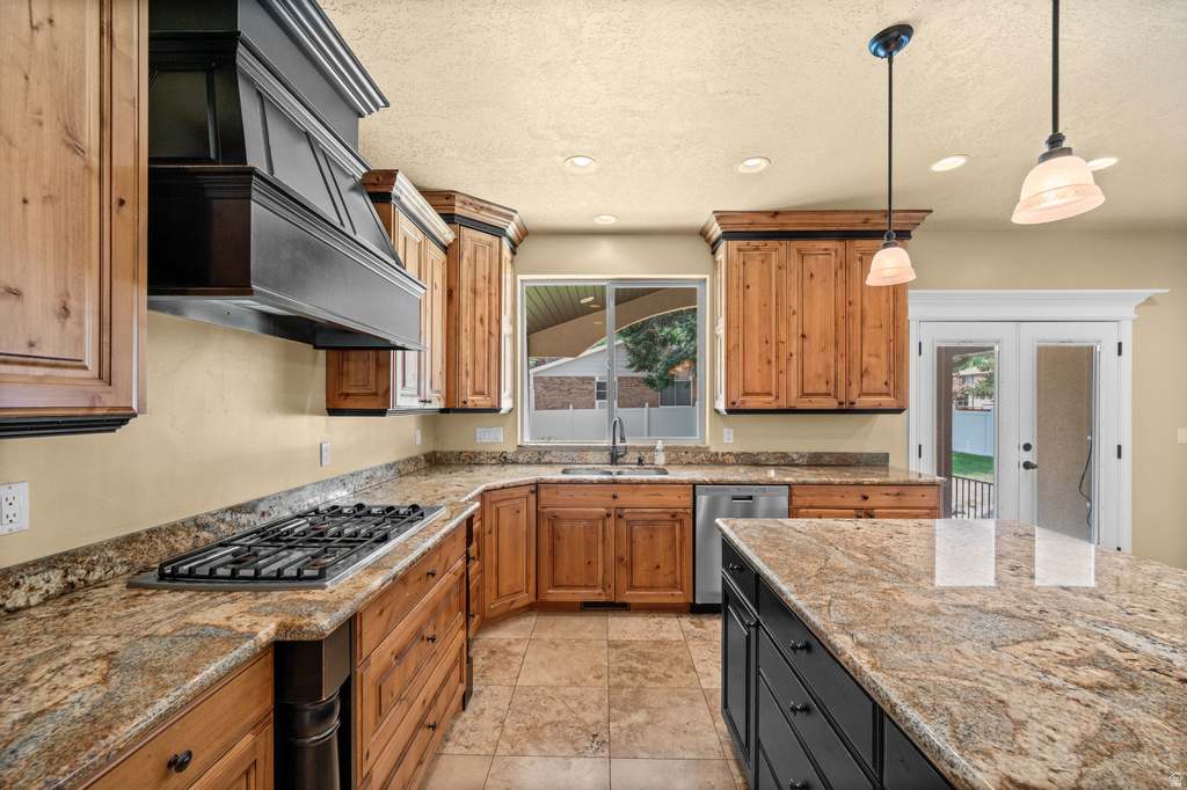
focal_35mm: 14
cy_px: 395
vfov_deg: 81.2
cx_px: 594
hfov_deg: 104.3
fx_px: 461
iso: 500
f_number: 7.1
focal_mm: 14
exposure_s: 1/10
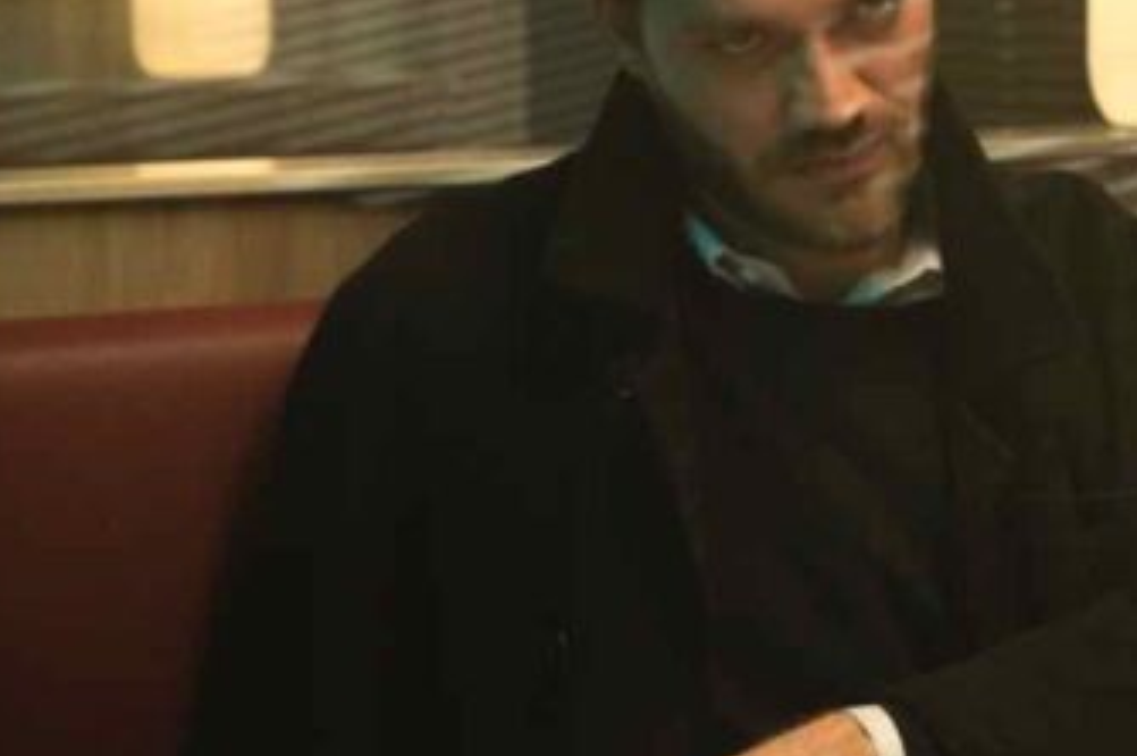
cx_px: 1212
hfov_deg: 17.3
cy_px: 209
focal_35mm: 115
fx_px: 3628
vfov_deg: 11.9
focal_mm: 50
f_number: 5
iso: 2500
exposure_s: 1/250
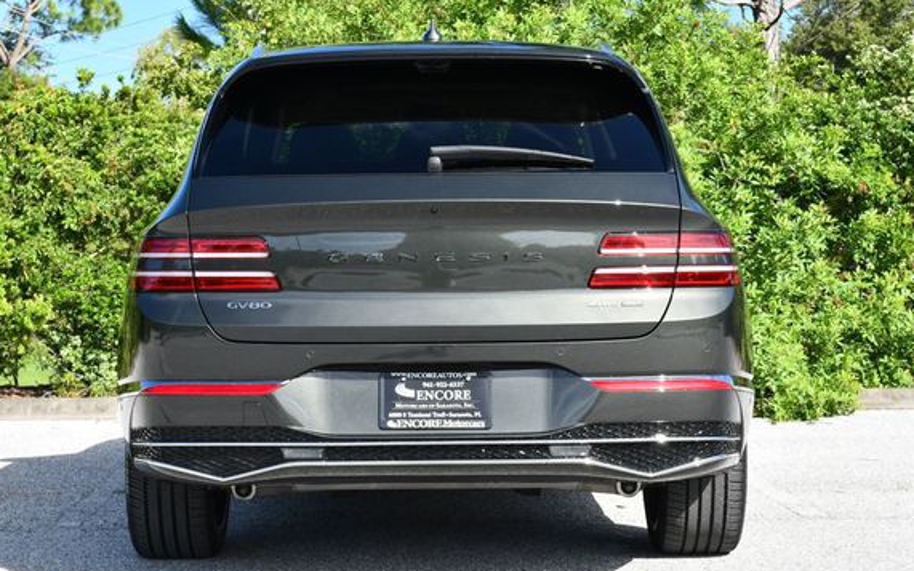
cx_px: 418
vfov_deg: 16.3
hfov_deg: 25.8
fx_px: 1993
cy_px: 285
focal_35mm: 80
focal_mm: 35
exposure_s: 1/250
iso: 200
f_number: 8
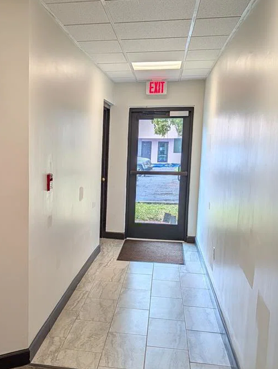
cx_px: 53
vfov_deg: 43.7
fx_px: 460
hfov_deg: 32.7
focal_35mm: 43
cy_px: 215
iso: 21
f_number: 1.68
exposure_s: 1/331
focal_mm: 6.9
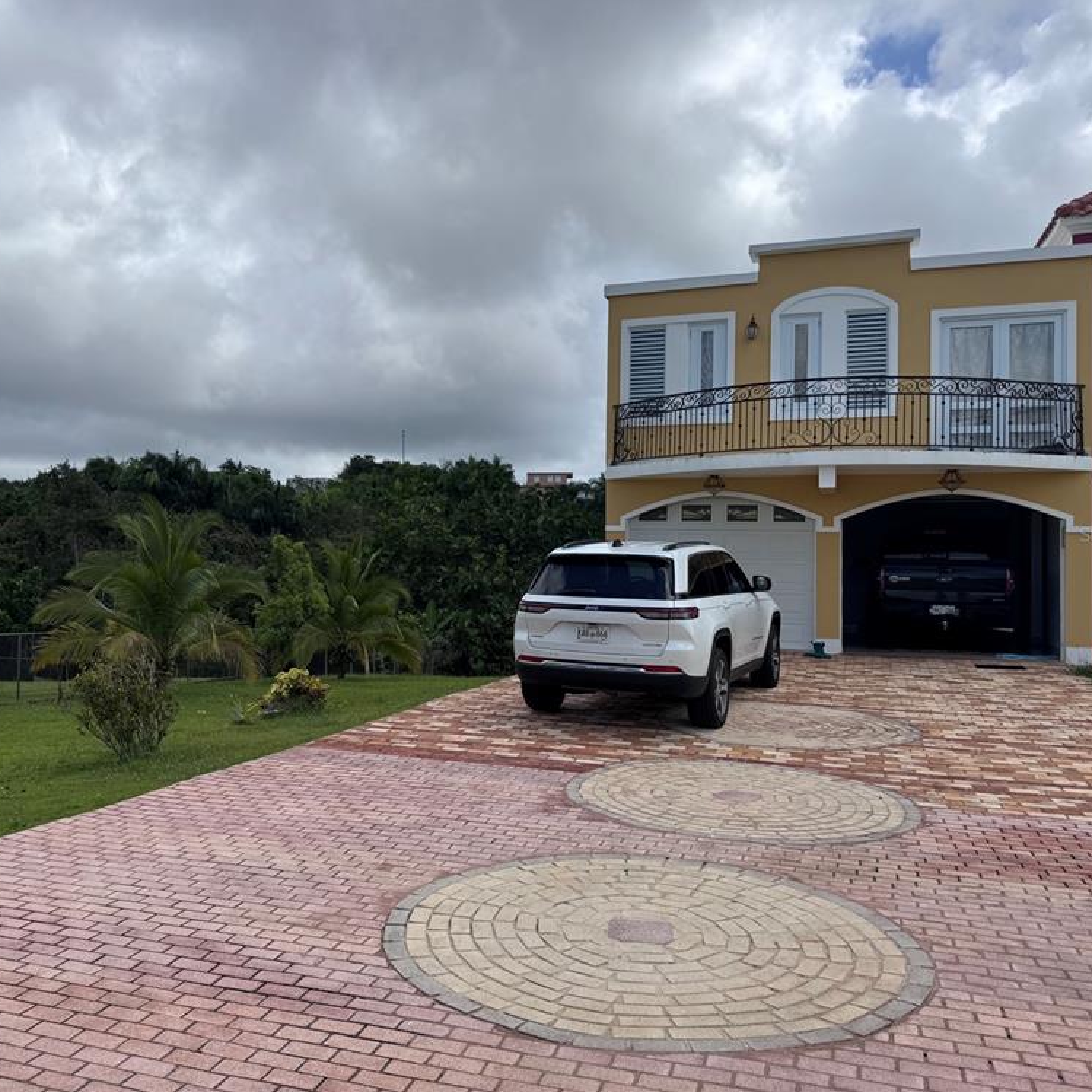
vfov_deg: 55.6
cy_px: 534
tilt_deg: +1.2
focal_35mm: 29
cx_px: 421
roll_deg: -0.4
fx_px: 1035
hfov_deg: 55.1
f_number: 1.78
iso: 80
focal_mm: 6.76
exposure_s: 1/9009
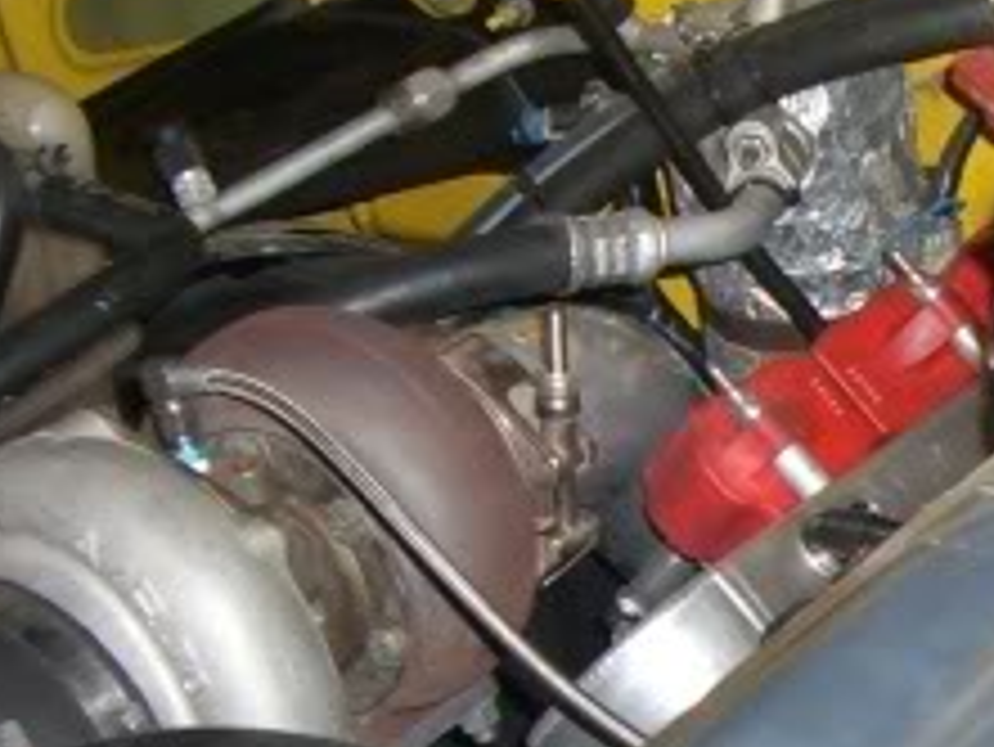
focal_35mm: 110
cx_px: 1336
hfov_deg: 16.7
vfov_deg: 13.4
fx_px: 3160
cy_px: 576
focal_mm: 6.2
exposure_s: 1/60
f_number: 2.7
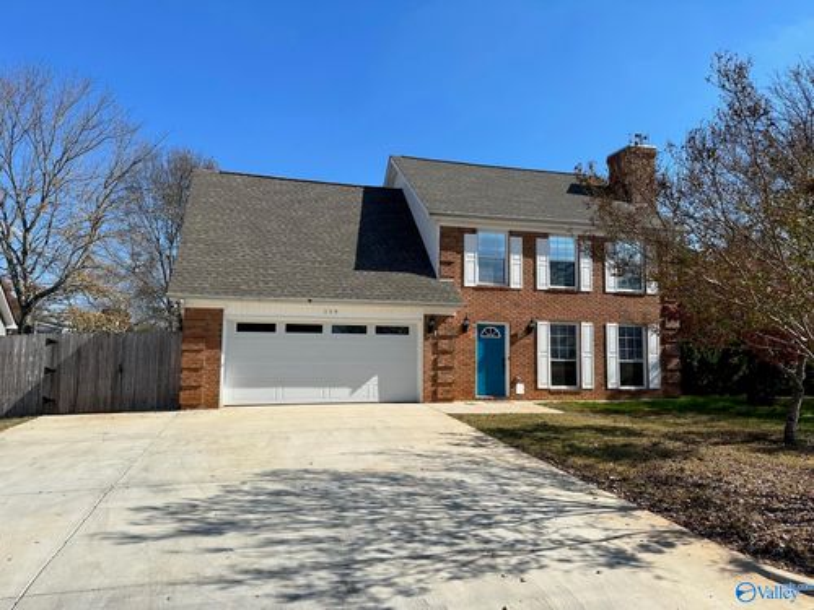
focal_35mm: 24
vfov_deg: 56.8
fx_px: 564
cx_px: 407
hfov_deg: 71.6
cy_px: 305
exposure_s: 1/5263
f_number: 1.78
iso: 80
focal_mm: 6.86
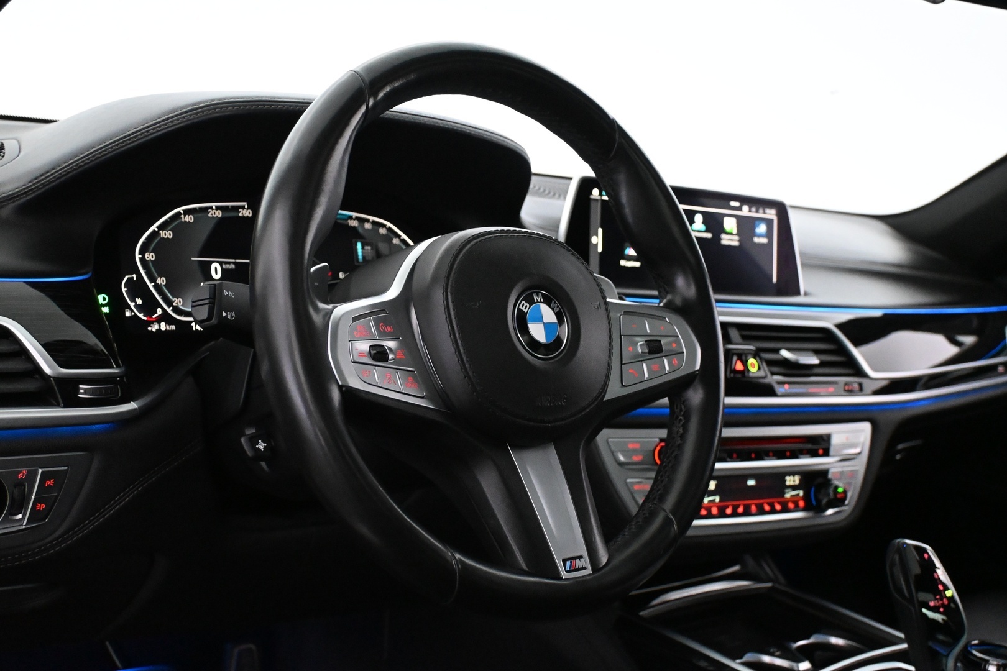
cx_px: 504
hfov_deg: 47.2
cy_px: 336
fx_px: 1154
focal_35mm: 41
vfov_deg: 32.4
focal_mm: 27.5
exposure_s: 1/60
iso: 6400
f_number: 4.5
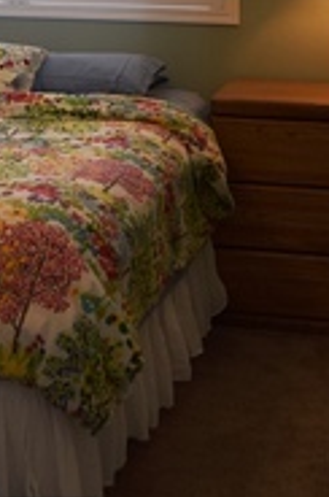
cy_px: -68
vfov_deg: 19.8
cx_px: -18
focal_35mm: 98
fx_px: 1348
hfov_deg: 13.7
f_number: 5.6
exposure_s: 1/125
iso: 640
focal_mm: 24
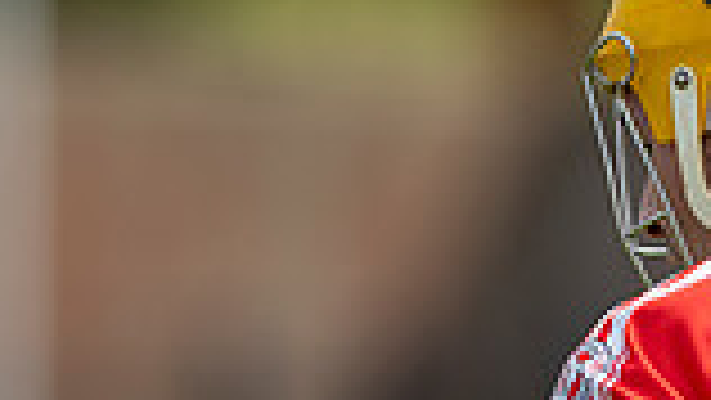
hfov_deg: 1.1
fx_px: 36719
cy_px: 611
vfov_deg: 0.6
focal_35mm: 1947
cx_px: 744
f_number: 2.8
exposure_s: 1/1600
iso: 100
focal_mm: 300
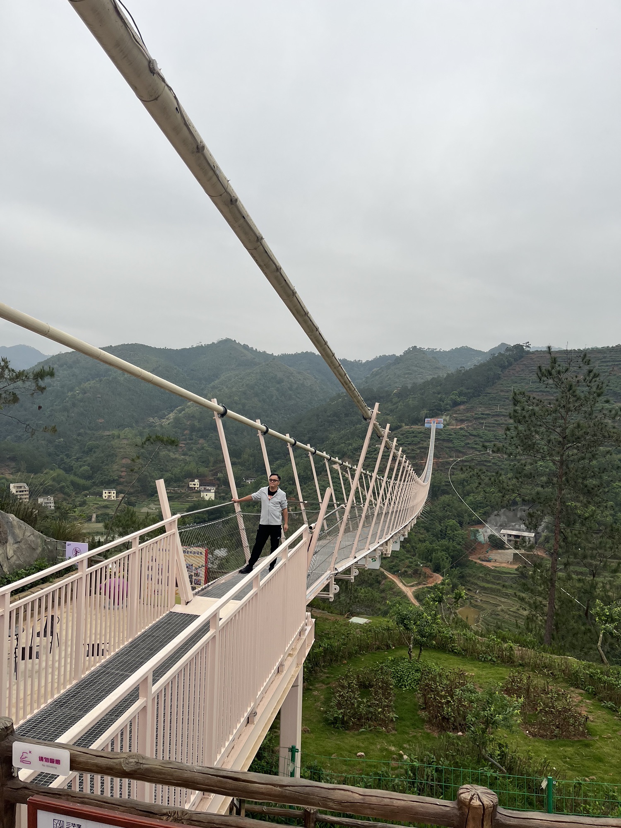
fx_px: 622
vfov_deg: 67.3
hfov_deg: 53.1
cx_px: 310
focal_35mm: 26
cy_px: 414
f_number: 1.6
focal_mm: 5.1
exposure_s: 1/639
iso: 50
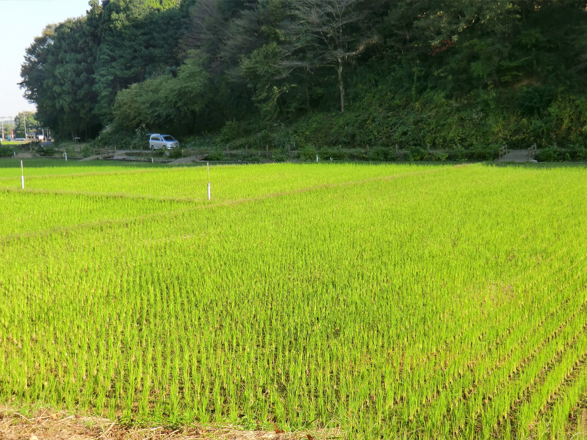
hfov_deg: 40.4
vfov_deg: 30.9
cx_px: 294
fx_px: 797
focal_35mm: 47
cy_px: 220
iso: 64
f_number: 4
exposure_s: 1/160
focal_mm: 8.4
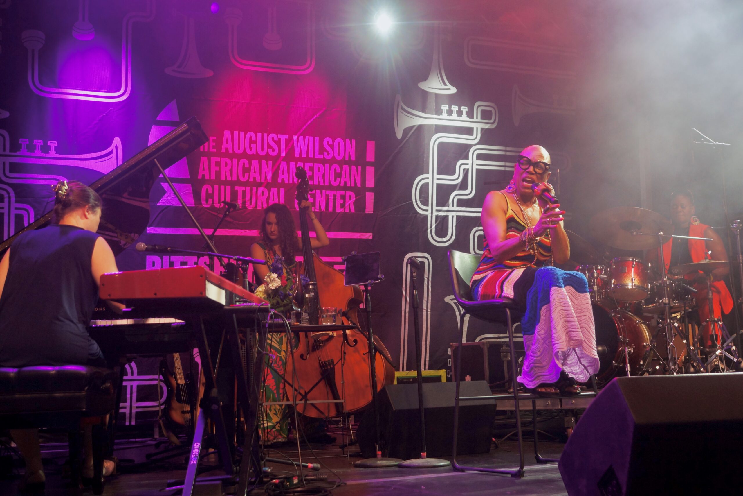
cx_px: 372
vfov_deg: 29.9
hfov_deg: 43.6
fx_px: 929
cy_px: 248
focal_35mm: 45
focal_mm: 30
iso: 250
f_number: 4
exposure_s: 1/60
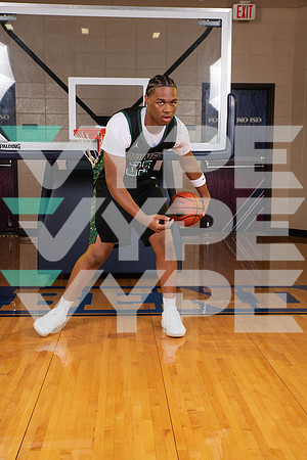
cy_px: 230
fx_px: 614
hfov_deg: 28.1
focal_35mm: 48
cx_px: 154
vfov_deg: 41.1
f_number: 7.1
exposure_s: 1/320
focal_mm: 48
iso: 320
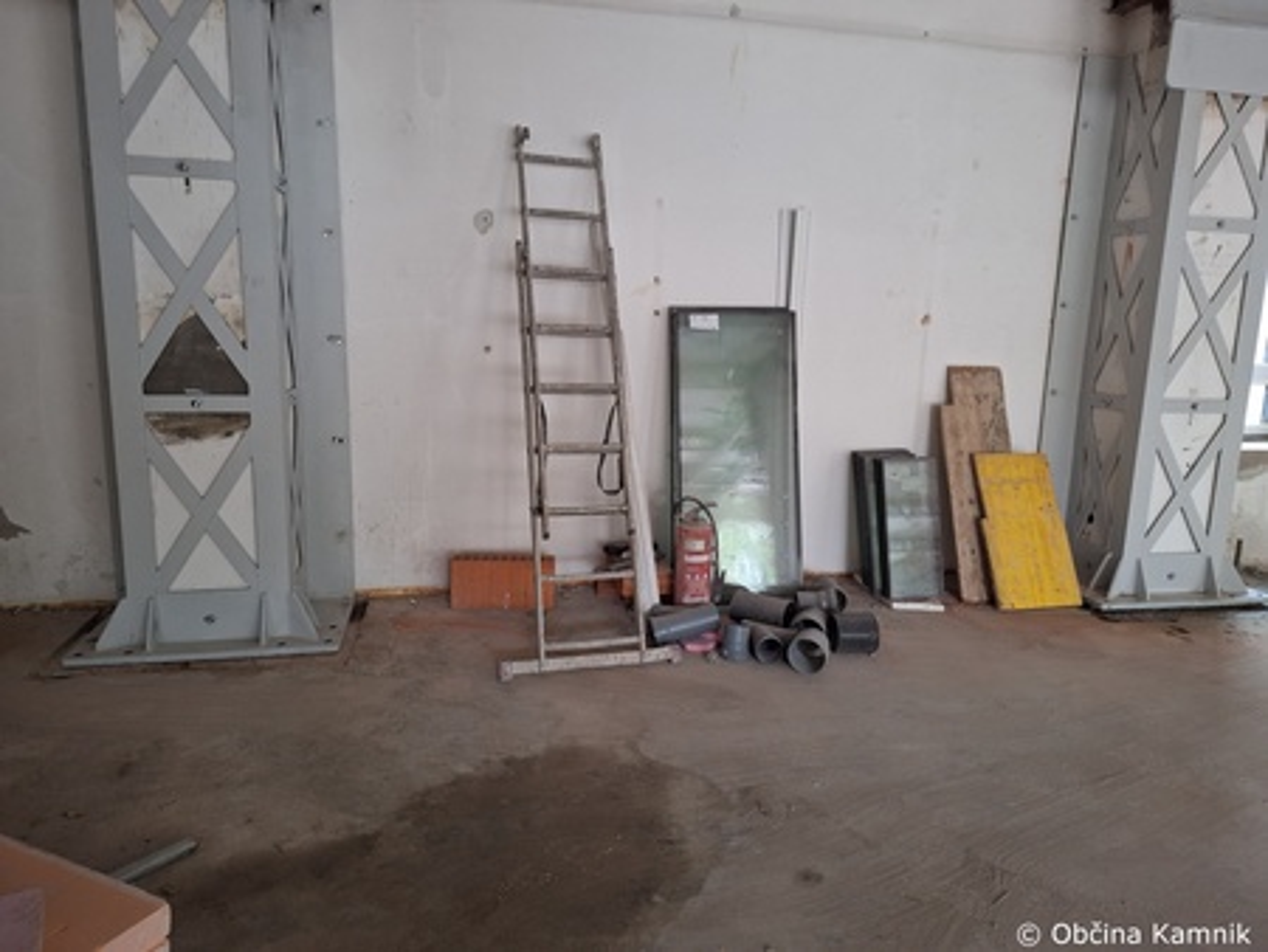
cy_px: 476
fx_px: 843
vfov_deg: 58.9
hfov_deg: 73.9
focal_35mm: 23
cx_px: 634
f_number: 1.8
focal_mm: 5.54
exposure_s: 1/25
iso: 400
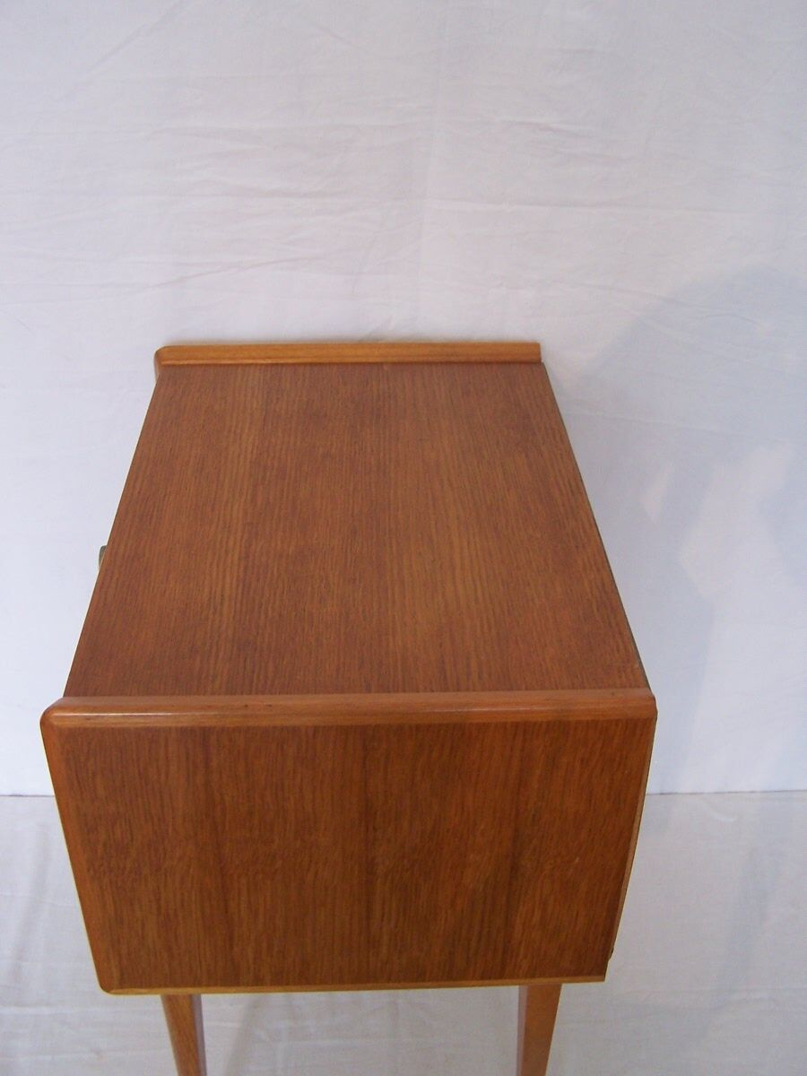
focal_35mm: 38
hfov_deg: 37.7
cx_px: 404
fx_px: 1181
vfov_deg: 49.0
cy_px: 538
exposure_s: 1/20
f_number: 2.8
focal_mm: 6.3
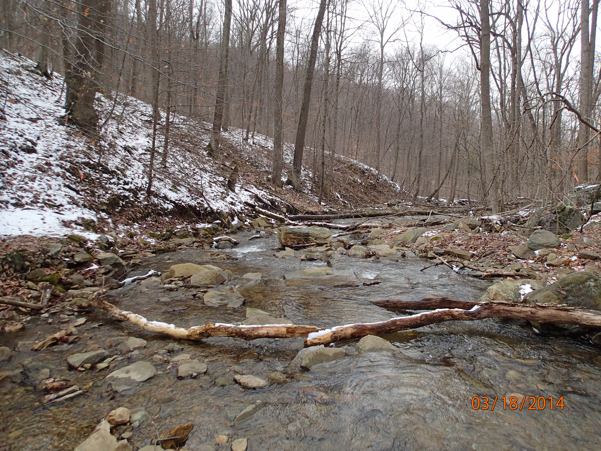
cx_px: 300
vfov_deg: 54.9
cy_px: 226
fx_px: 434
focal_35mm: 25
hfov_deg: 69.4
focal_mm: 4.5
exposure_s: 1/640
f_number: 2.8
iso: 200
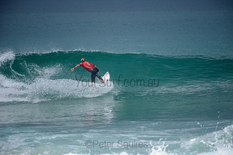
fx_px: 3237
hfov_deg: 4.1
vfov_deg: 2.8
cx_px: 116
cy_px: 78
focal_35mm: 500
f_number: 5.6
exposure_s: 1/2000
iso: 200
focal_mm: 500
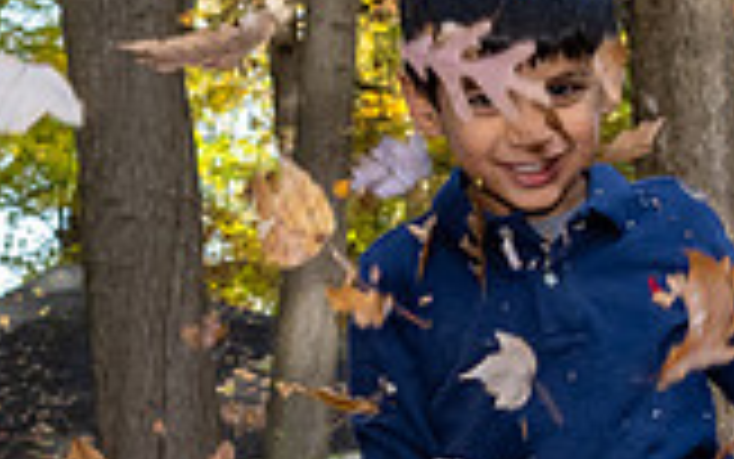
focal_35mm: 183
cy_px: 464
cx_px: 826
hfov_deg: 11.3
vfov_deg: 7.1
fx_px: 3662
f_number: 7.1
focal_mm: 28
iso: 1000
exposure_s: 1/250
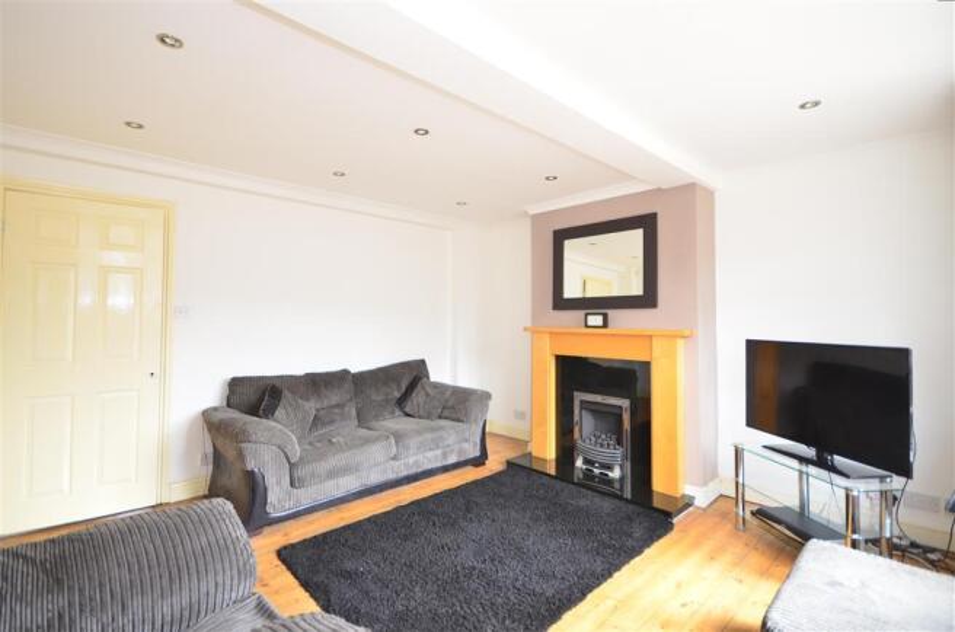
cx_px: 478
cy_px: 316
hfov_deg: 95.1
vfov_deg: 71.8
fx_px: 437
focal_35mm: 16
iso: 200
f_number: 5
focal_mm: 11
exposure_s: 1/25
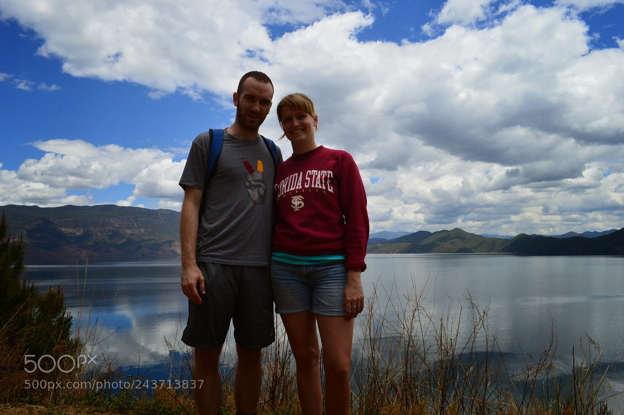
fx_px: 468
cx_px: 312
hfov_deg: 67.4
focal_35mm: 27
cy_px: 208
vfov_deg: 47.9
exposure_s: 1/500
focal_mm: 18
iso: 360
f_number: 11
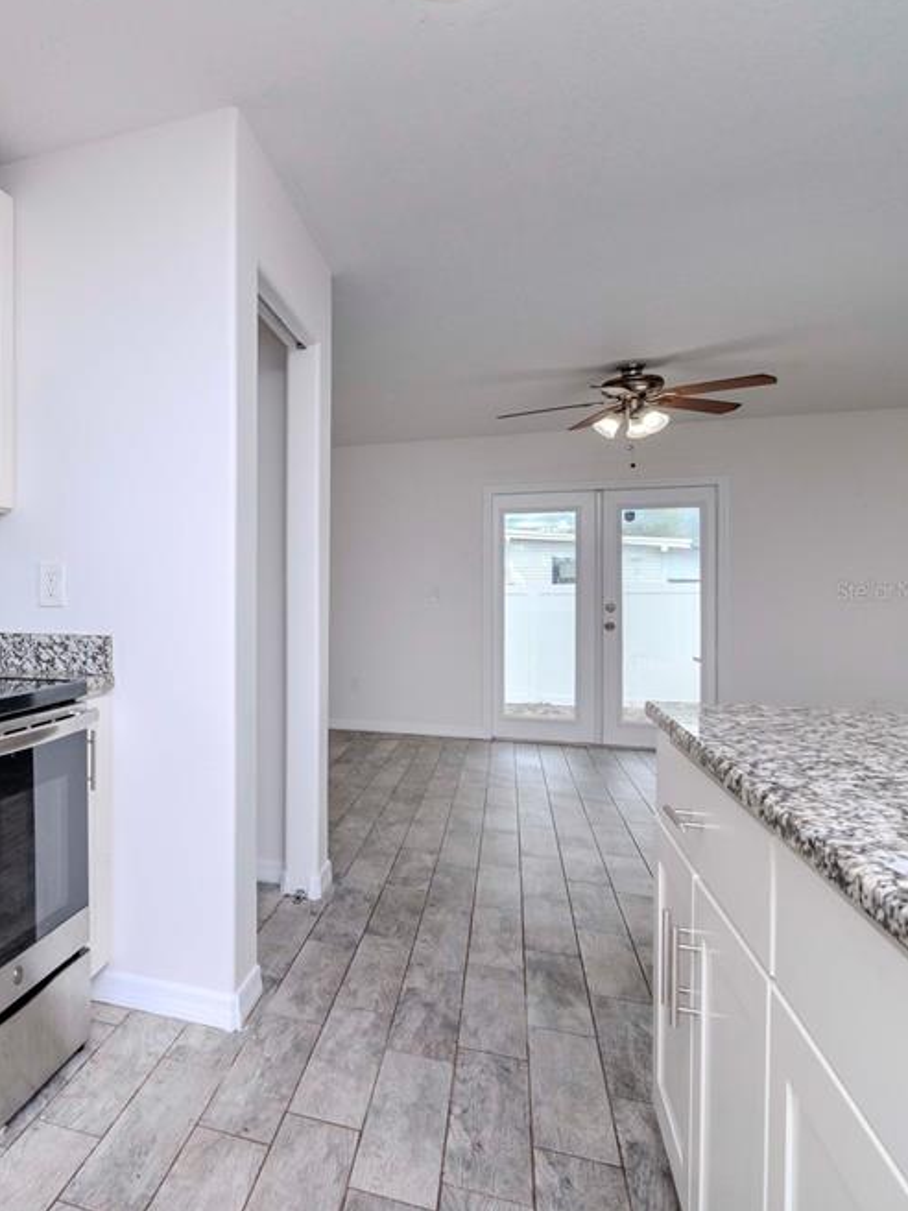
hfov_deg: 46.2
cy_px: 591
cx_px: -4
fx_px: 866
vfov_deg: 69.9
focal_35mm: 25
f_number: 9
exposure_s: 1/200
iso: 640
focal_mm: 11
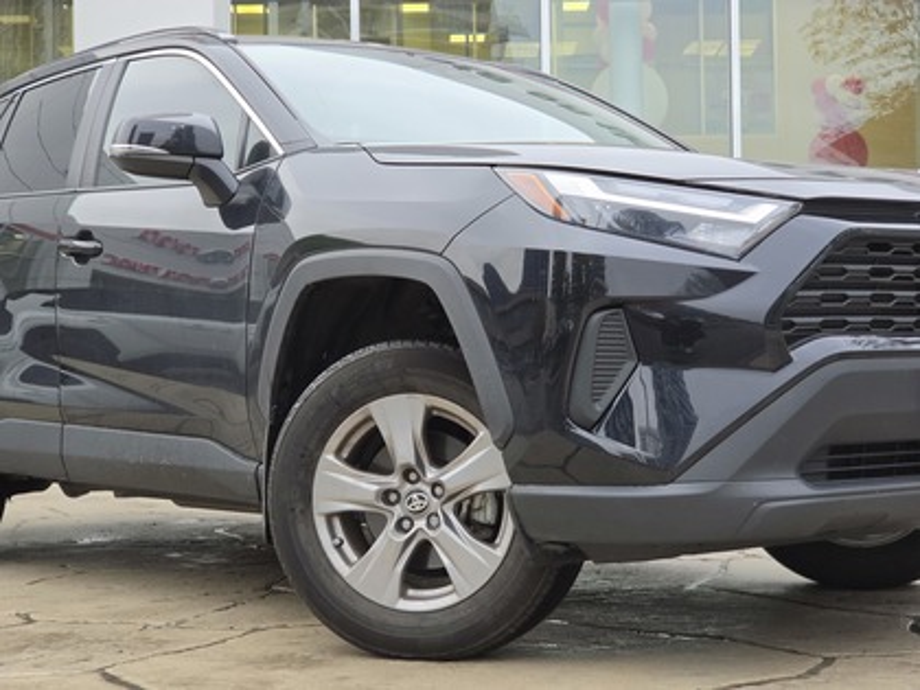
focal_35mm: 69
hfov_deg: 28.2
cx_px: 460
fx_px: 1834
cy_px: 345
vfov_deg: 21.3
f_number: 2.4
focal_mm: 7
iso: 50
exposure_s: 1/120
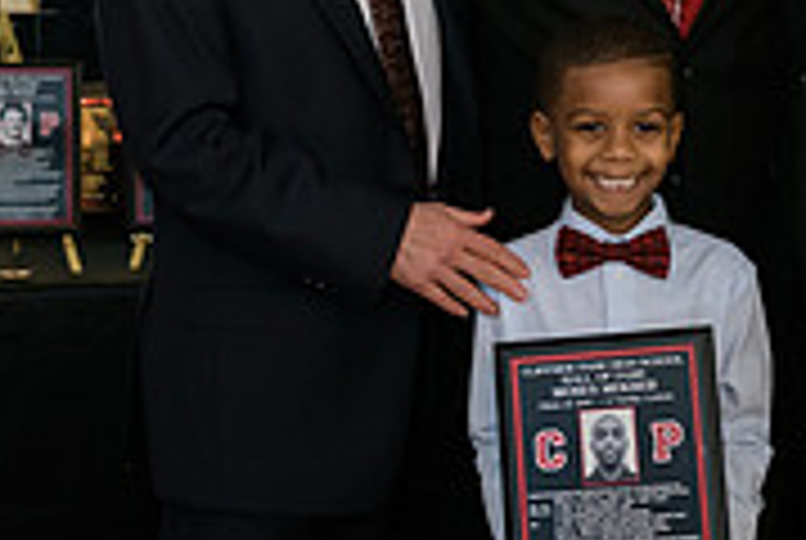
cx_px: 527
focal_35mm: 110
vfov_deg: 12.4
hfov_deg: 18.5
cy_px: 34
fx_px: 2467
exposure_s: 1/125
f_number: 3.2
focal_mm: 34
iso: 1600
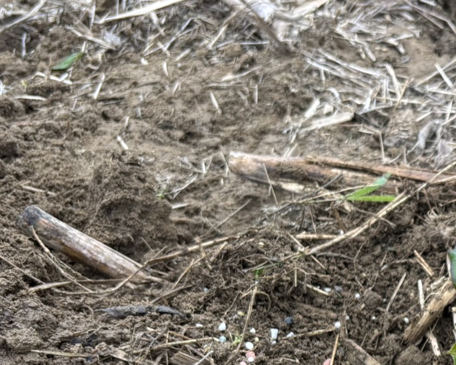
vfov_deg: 19.4
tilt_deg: -35.8
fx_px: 1026
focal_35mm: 76
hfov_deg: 22.9
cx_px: 556
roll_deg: +2.3
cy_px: 396
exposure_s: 1/252
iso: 40
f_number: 1.6
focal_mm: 5.96
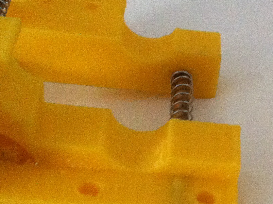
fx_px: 890
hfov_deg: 16.9
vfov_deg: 13.1
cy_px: 132
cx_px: 302
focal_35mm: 113
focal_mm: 3.85
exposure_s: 1/15
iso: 400
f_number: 2.8
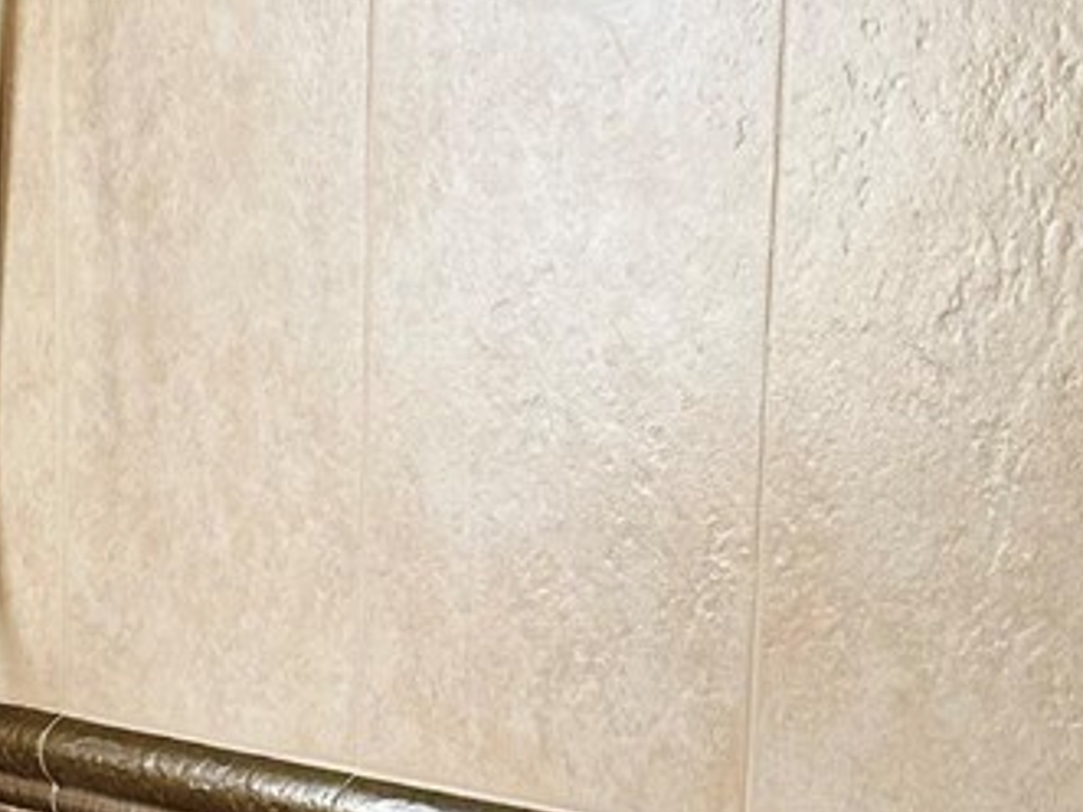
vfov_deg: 12.1
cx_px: -79
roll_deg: +1.4
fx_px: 3628
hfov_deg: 16.5
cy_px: 1257
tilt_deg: -16.0
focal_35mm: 116
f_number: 1.78
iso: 80
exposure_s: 1/429
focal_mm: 6.86
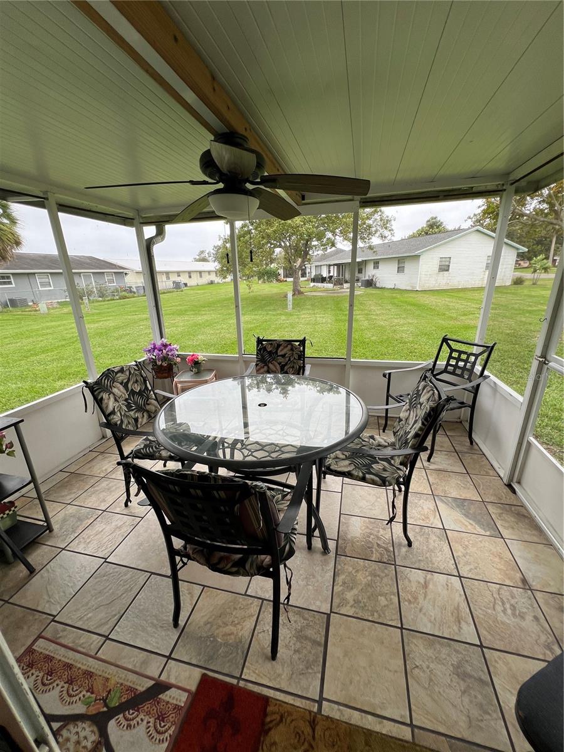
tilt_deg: -17.7
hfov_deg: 89.9
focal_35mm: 13
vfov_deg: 106.2
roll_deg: +2.3
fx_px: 282
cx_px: 282
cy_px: 376
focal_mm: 1.57
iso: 32
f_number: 1.8
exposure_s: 1/132
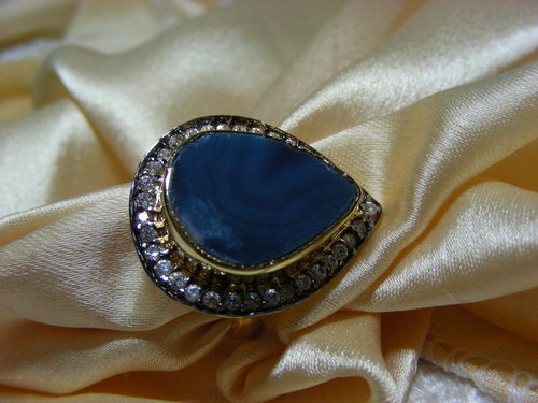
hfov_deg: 49.0
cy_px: 202
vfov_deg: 37.7
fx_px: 591
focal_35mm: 38
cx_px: 269
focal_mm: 6.3
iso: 200
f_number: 4
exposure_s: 1/148
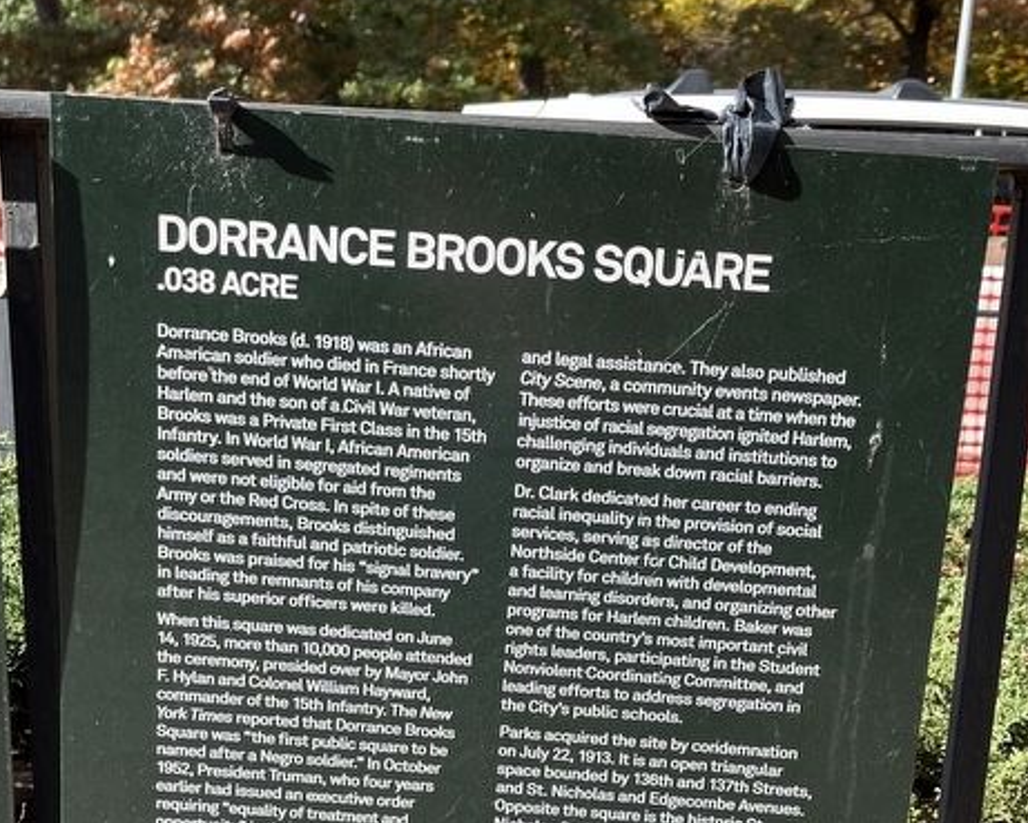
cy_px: 653
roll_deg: +1.0
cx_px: 526
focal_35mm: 44
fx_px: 1339
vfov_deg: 33.2
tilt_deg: -12.9
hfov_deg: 42.0
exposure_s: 1/928
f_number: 1.6
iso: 50
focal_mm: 5.1
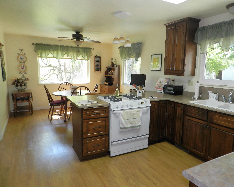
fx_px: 166
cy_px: 93
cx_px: 125
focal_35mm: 24
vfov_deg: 58.8
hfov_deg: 70.2
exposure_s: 1/30
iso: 200
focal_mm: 4
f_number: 3.4
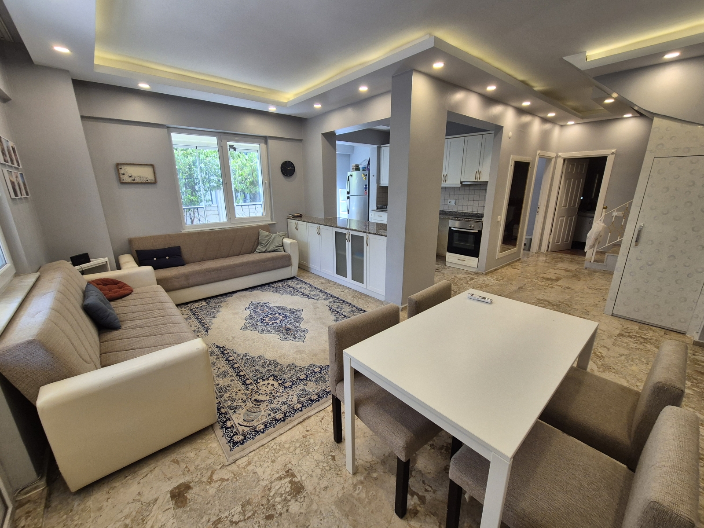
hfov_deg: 106.2
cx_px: 352
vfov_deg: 89.9
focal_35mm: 13
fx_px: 264
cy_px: 264
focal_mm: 2.2
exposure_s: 1/50
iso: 160
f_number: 2.2
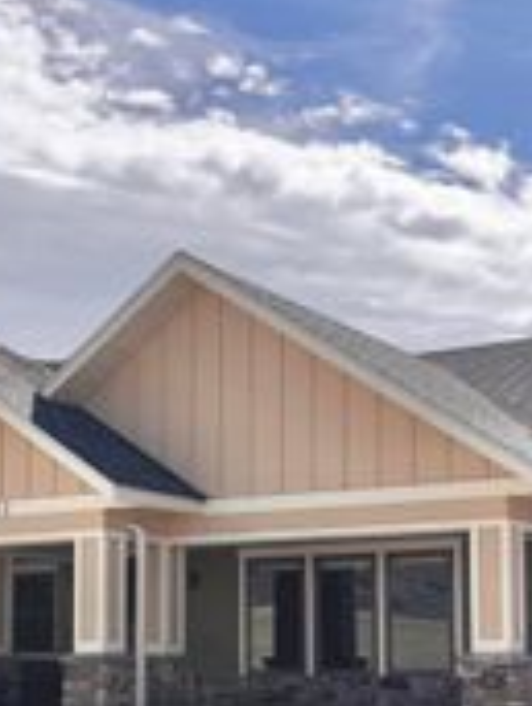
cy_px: 539
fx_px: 1429
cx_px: 181
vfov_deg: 27.3
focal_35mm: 70
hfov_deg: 21.0
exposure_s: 1/9009
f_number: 1.78
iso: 80
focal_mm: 6.76
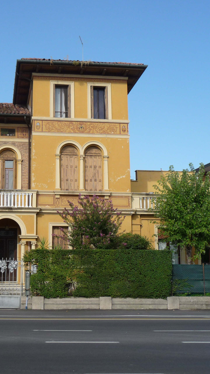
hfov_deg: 21.3
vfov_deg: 37.2
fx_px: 554
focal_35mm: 56
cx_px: 53
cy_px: 189
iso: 100
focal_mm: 6.3
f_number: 3.8
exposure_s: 1/640
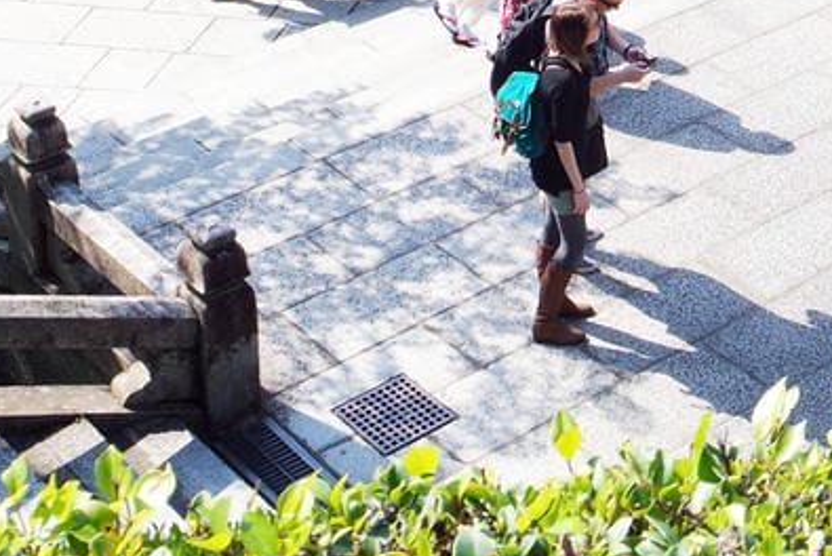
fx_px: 2035
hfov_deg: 22.9
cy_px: -265
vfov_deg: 14.6
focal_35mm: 88
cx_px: 598
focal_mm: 11
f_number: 6.3
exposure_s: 1/160
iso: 160
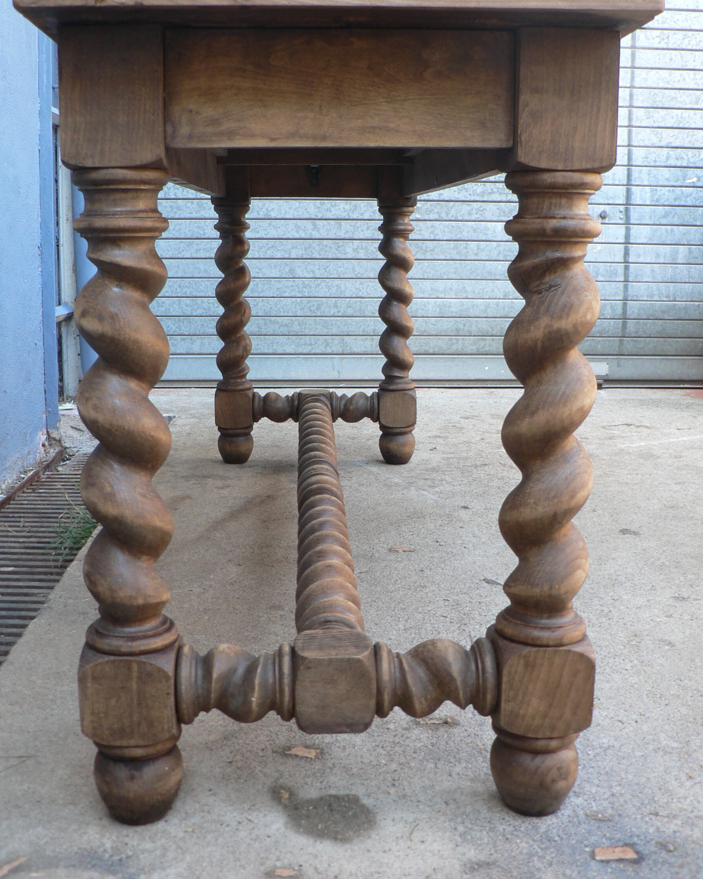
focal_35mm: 40
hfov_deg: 37.3
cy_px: 383
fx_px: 1040
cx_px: 342
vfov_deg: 45.7
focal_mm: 6
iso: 80
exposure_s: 1/30
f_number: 2.8
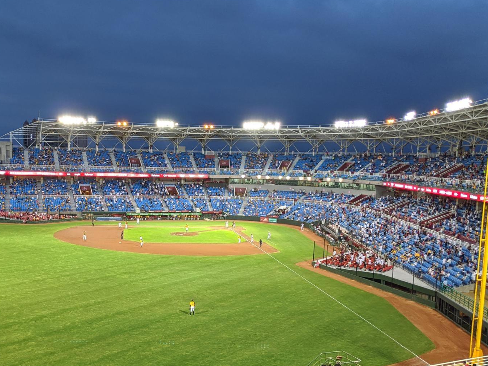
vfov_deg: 35.7
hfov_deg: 46.2
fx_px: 564
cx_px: 172
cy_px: 237
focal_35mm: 40
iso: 145
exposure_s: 1/120
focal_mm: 4.38
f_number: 1.73
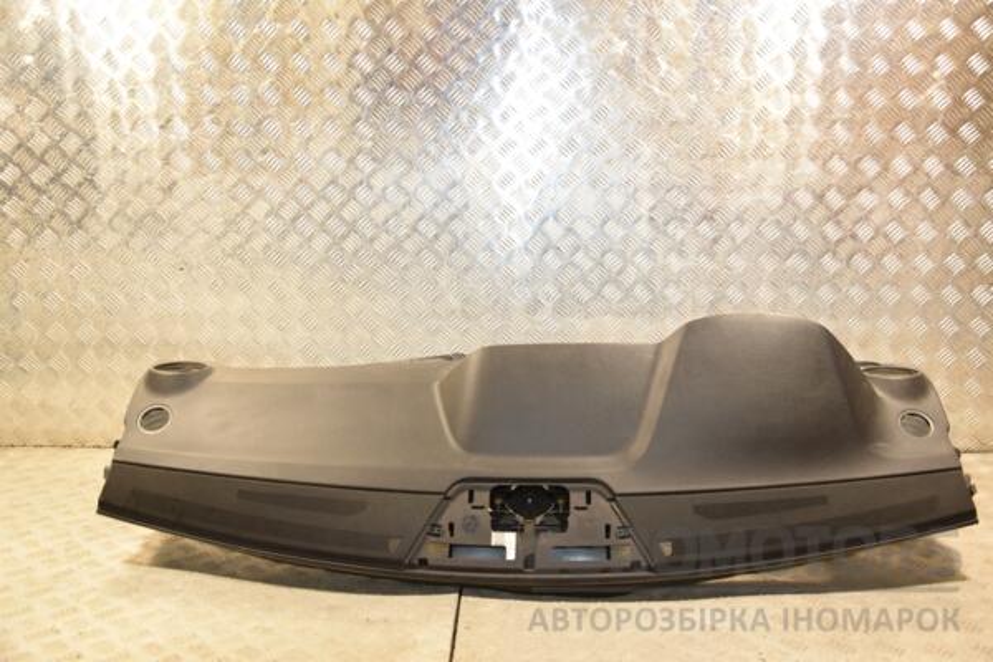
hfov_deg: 53.1
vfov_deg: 36.9
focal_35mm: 36
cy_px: 331
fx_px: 993
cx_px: 496
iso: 800
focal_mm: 24
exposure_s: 1/125
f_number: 5
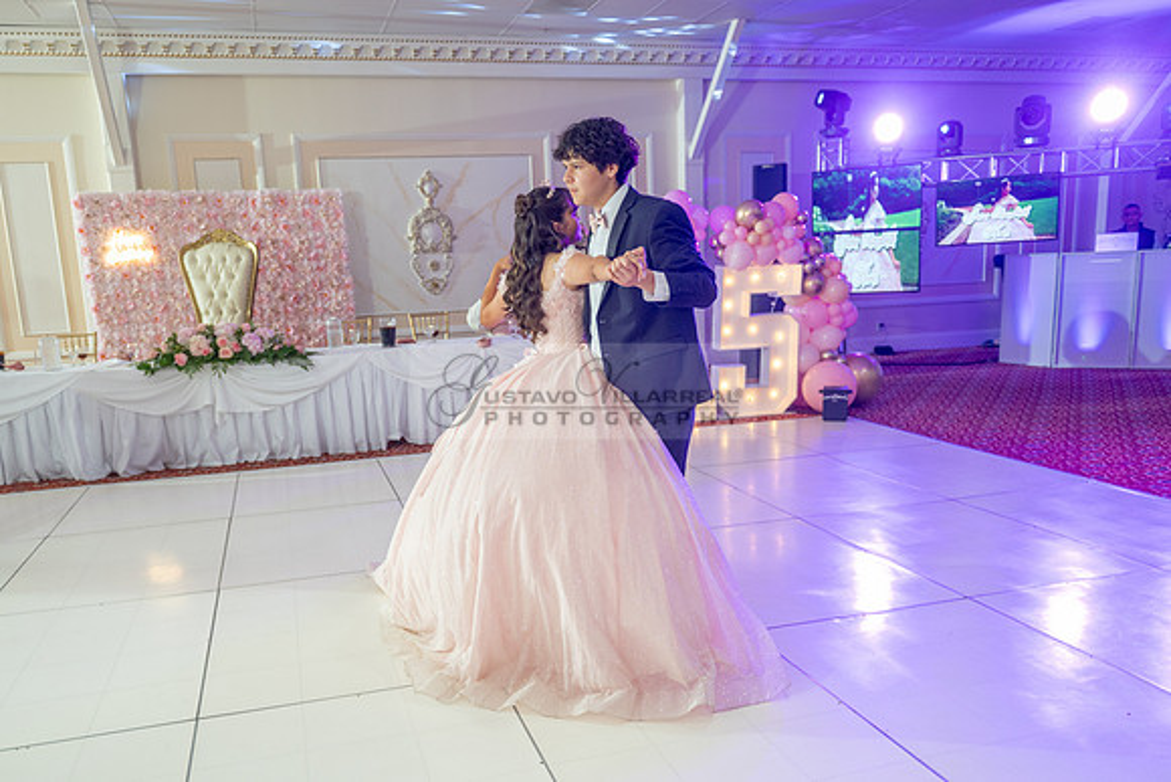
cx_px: 550
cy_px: 455
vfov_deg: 45.4
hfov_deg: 64.3
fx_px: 931
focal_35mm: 29
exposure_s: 1/100
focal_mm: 24
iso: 400
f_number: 2.8
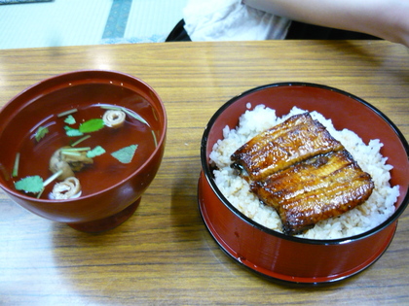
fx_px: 390
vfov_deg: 42.9
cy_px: 153
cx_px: 204
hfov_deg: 55.4
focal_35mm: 33
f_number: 2.8
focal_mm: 5.5
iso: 400
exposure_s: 1/10
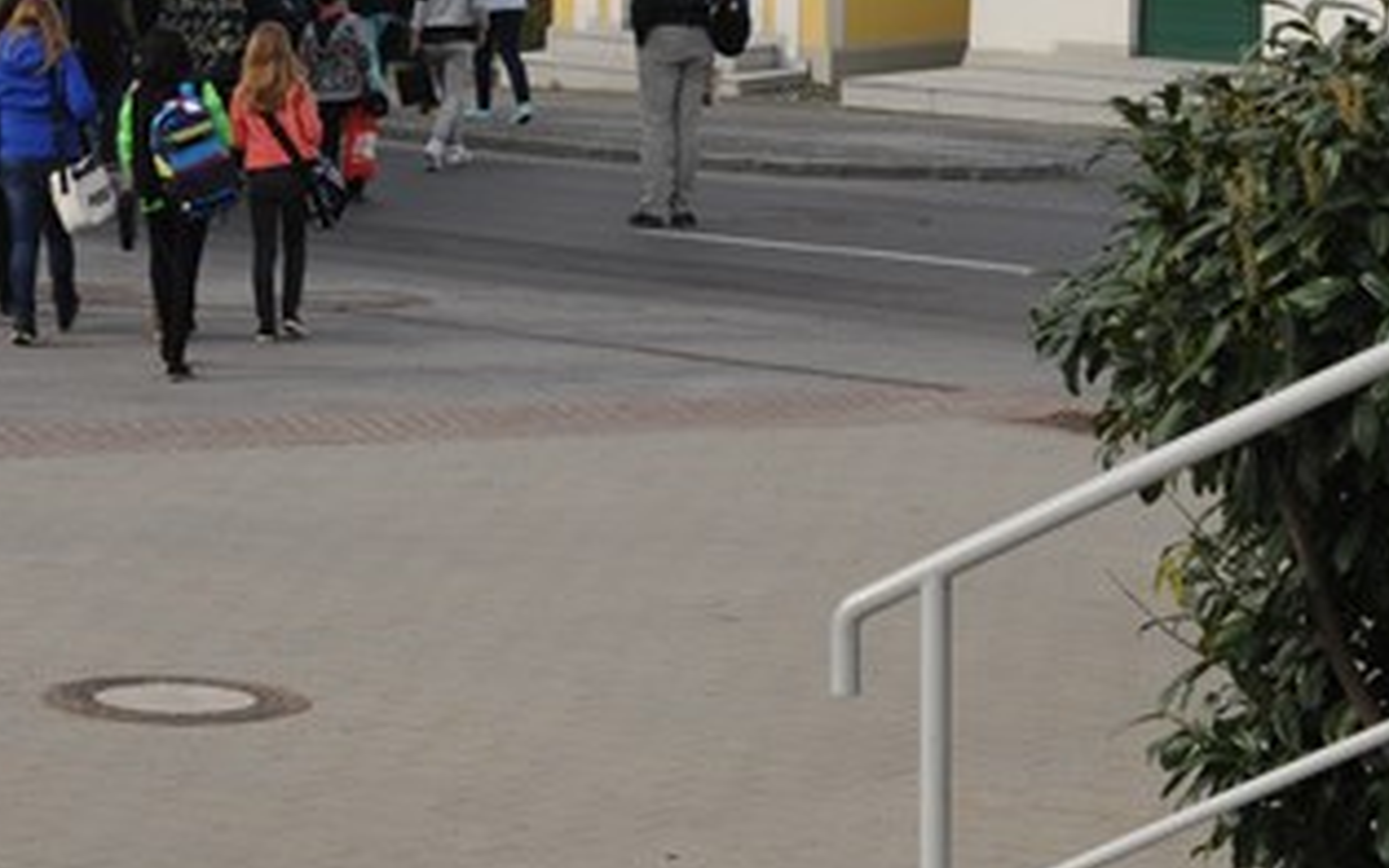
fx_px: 5869
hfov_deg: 13.4
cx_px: 212
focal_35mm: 155
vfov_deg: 8.4
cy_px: 40
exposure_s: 1/250
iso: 800
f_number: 18
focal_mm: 60
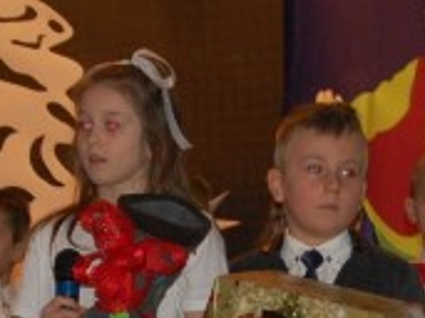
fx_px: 3803
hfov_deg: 6.4
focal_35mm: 310
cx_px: 189
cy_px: 383
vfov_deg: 4.8
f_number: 5.3
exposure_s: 1/60
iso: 560
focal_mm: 46
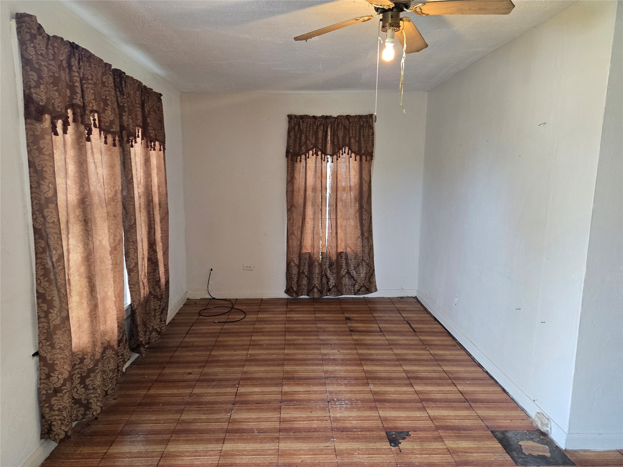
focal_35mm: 23
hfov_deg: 73.9
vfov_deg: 58.9
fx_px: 414
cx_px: 312
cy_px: 234
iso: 250
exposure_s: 1/120
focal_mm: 5.4
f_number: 1.8
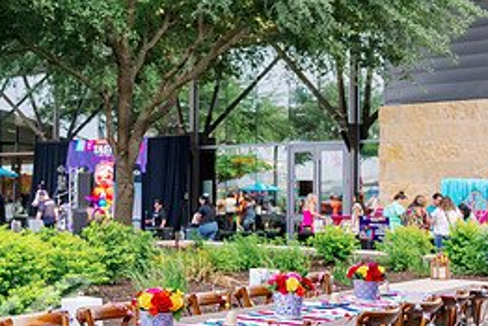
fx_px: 976
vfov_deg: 19.0
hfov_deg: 26.4
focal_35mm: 72
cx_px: -17
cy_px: 169
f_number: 4.5
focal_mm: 32.5
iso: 1250
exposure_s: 1/500
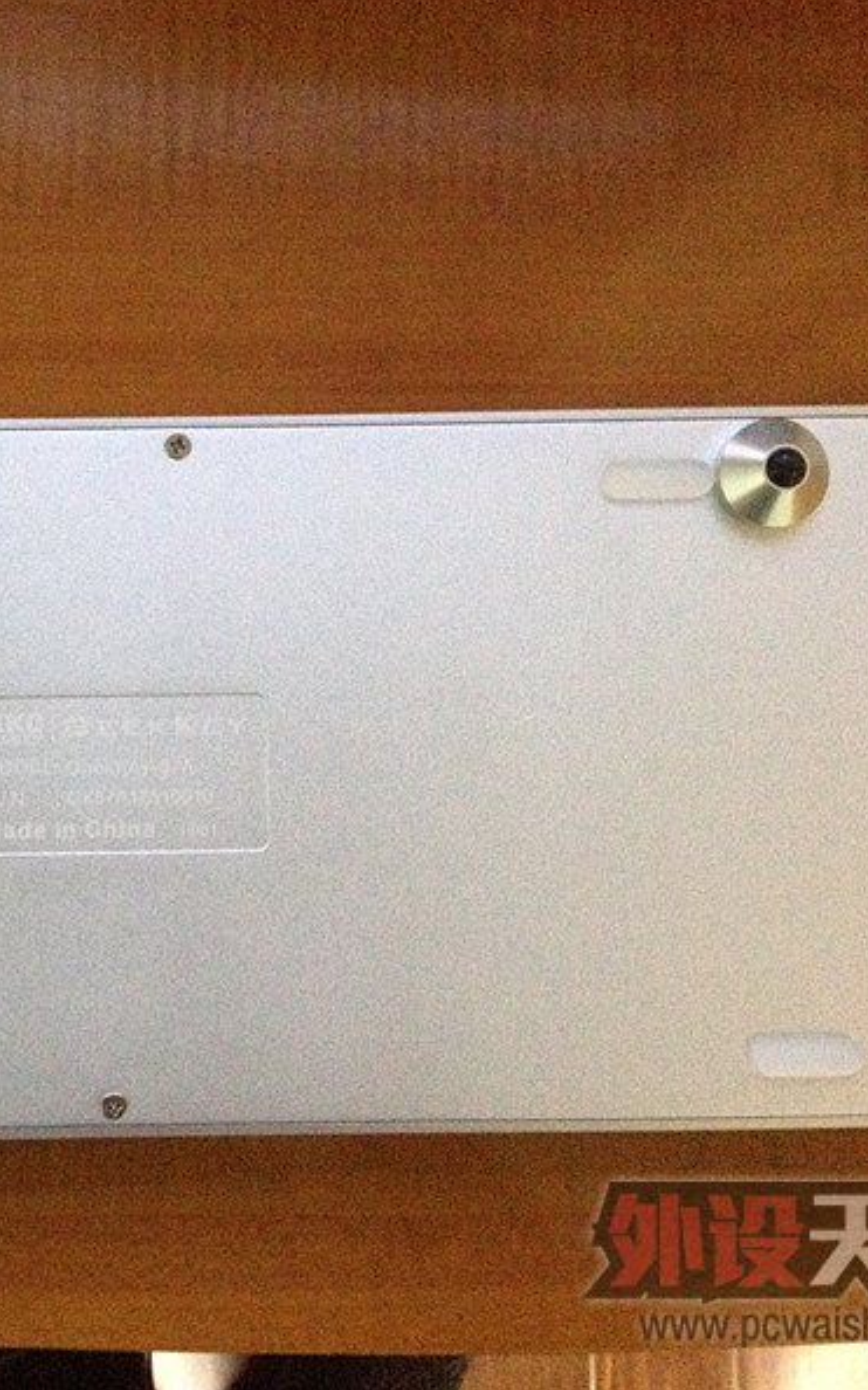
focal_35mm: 50
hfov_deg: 25.1
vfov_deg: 40.3
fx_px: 1893
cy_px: 690
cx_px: 105
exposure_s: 1/17
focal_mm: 4.28
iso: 800
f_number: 2.4
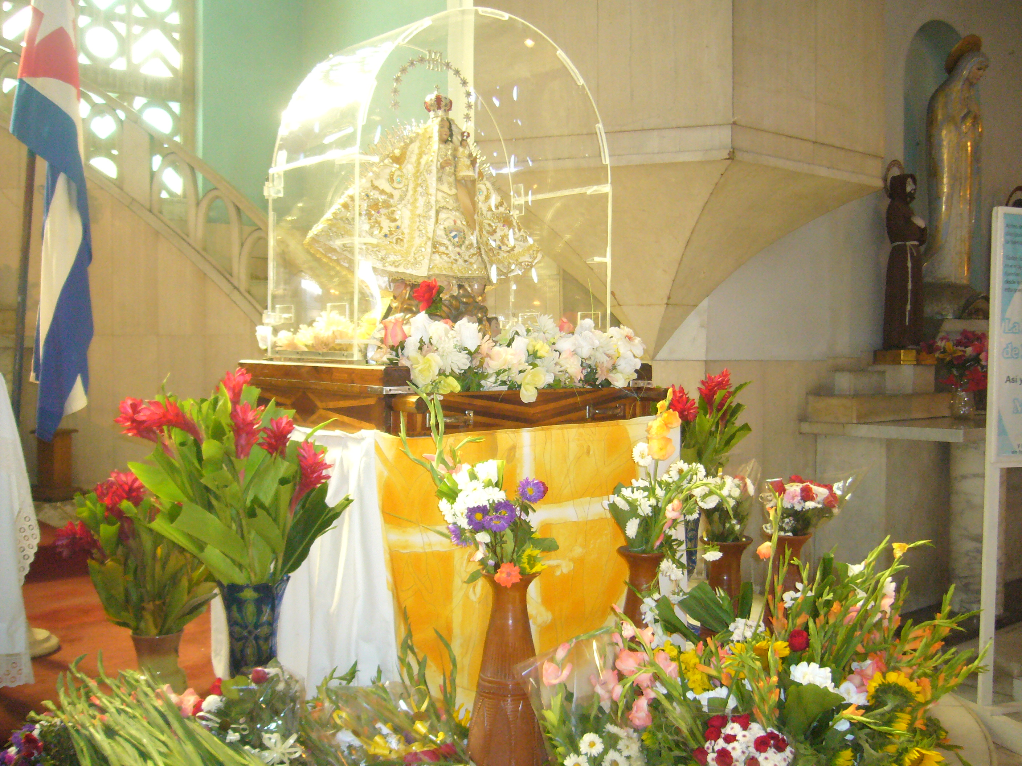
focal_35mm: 35
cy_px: 383
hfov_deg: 52.6
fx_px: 1033
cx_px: 511
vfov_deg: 40.7
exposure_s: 1/30
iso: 250
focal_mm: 5.8
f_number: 2.8
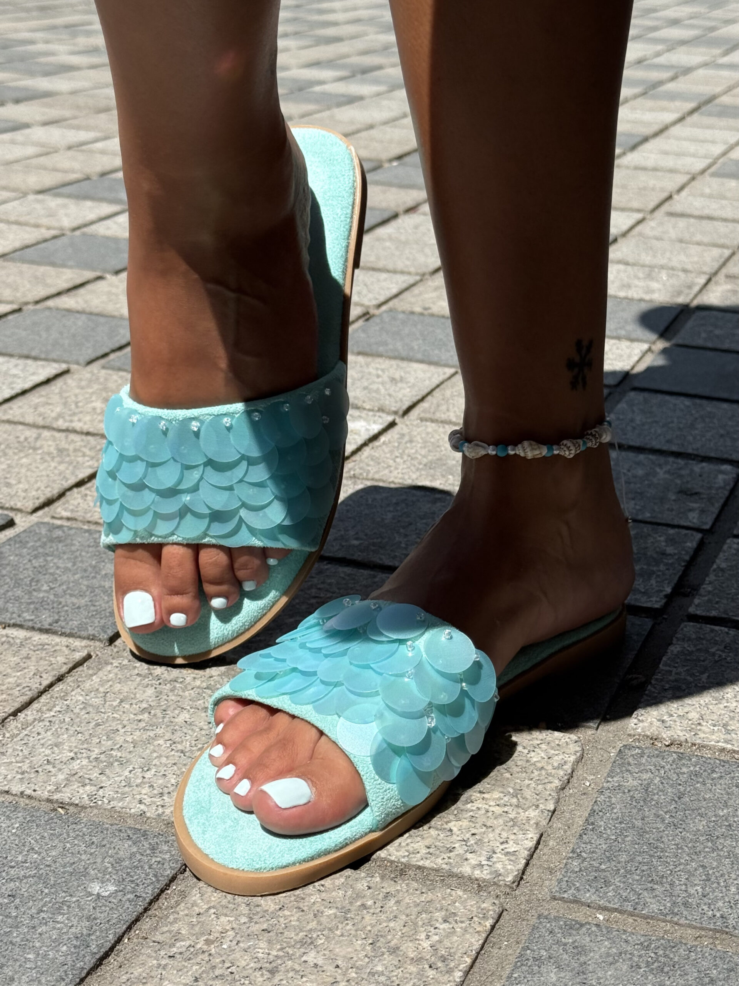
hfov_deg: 30.3
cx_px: 370
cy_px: 493
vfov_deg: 39.7
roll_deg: +0.5
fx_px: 1366
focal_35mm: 48
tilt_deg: -21.8
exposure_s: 1/5587
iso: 80
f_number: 1.78
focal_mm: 6.76
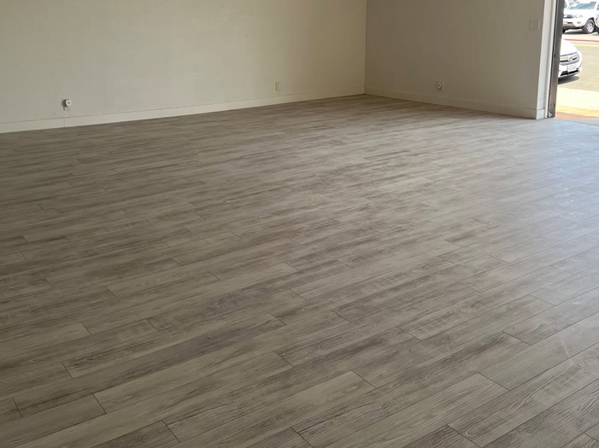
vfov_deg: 36.9
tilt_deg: -10.4
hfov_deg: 49.0
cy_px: 121
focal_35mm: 38
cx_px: 285
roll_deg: +0.1
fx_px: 657
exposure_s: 1/438
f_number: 1.5
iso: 50
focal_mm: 5.7
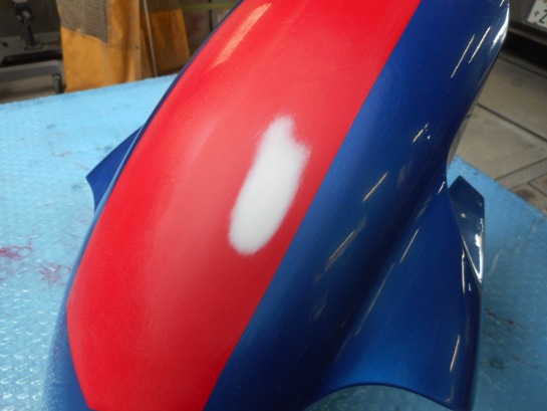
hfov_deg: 69.4
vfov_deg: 54.9
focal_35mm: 25
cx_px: 274
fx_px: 395
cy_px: 206
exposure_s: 1/30
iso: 160
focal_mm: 4.5
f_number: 3.7
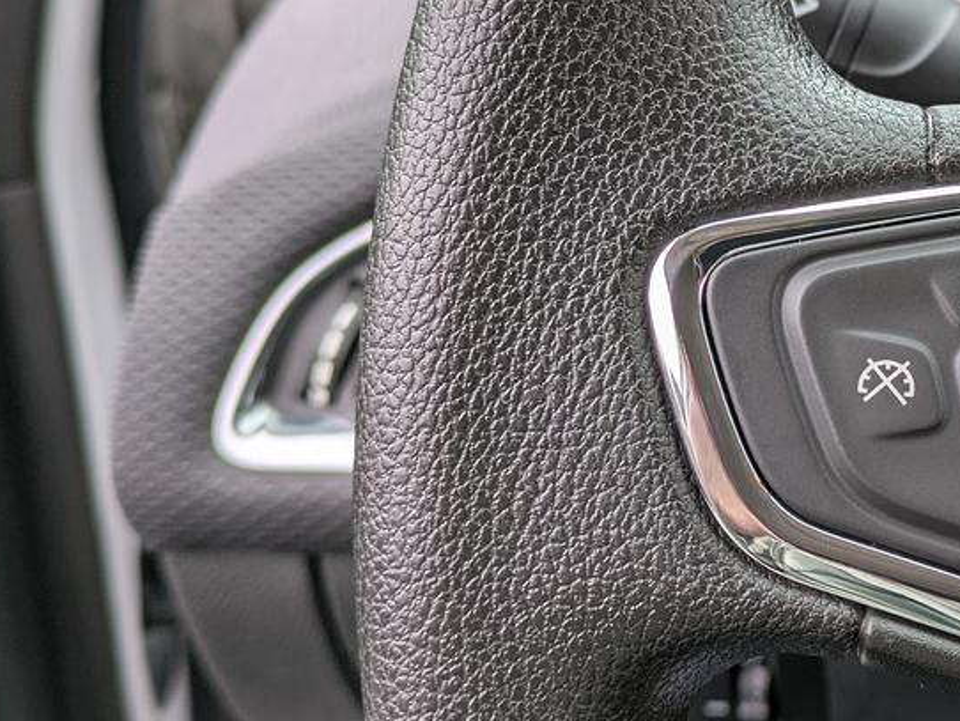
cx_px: 858
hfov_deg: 31.2
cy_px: 296
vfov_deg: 24.8
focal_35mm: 59
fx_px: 1637
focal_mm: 5.43
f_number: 1.89
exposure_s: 1/139
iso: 44
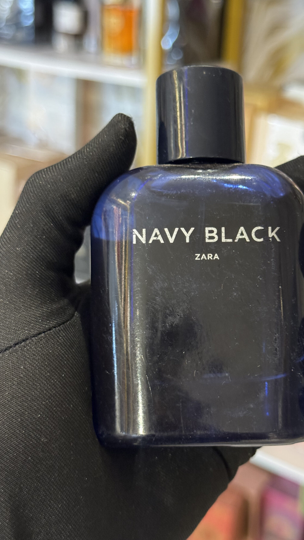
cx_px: 195
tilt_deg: -23.0
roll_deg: -4.0
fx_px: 759
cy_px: 273
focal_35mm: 53
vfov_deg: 39.2
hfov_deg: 22.6
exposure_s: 1/25
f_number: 1.78
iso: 500
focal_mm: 6.76
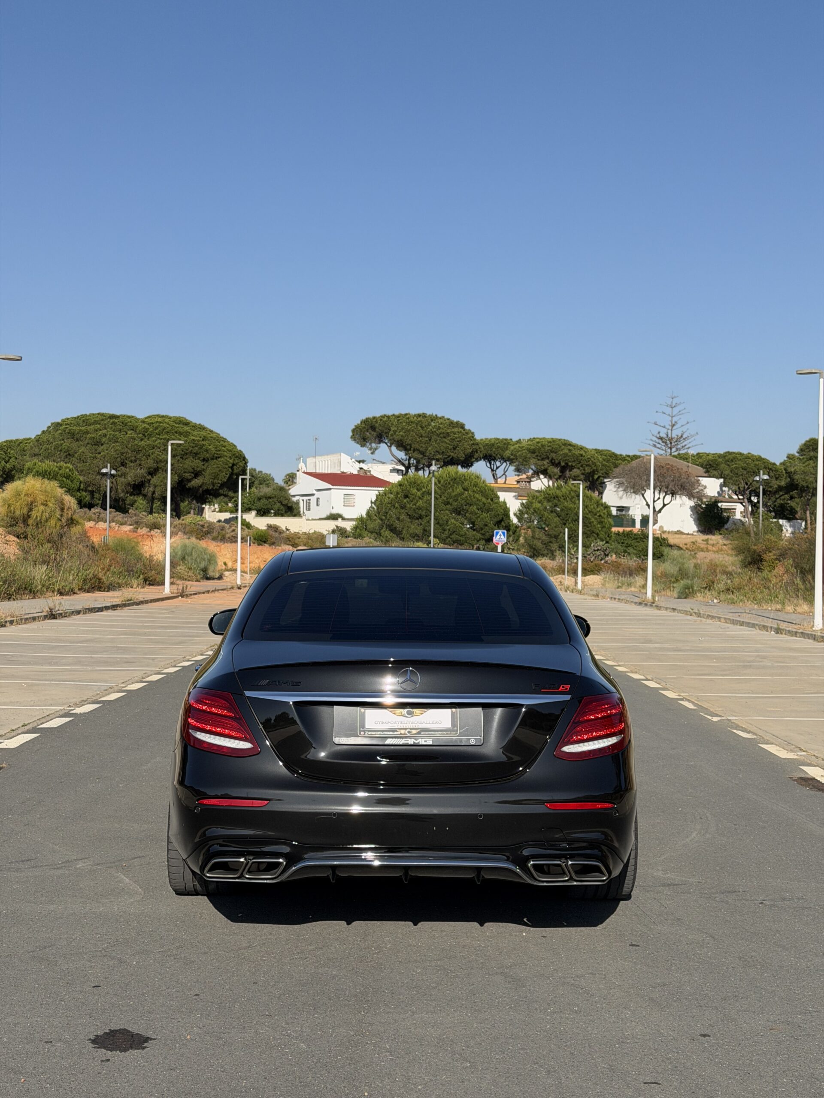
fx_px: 1523
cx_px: 412
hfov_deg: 30.3
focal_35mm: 48
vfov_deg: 39.7
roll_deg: -0.5
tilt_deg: +0.3
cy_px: 549
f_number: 1.78
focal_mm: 6.76
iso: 64
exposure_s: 1/6024
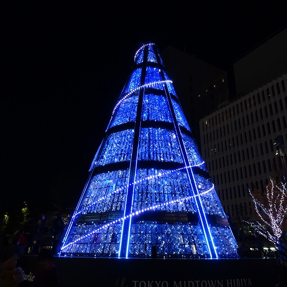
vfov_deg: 55.6
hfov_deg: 55.6
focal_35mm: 29
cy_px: 143
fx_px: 272
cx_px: 144
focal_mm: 4.1
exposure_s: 1/30
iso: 400
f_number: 3.5
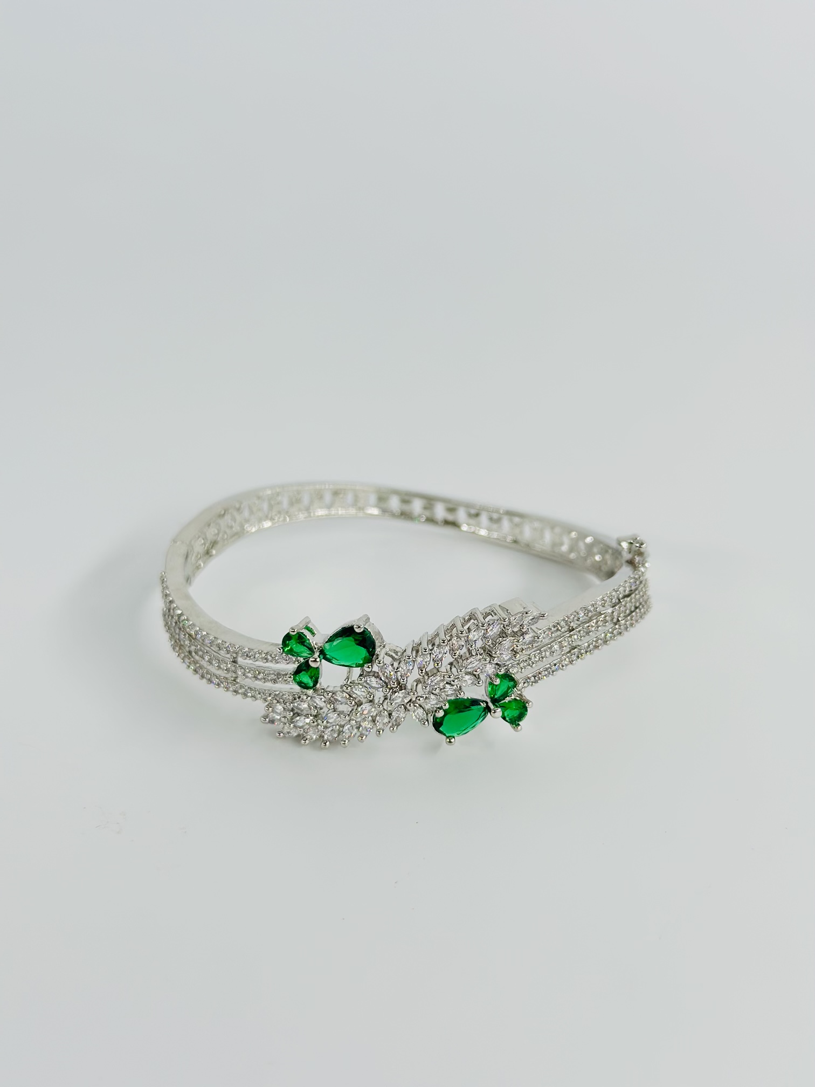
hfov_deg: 30.3
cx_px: 408
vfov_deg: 39.7
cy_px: 544
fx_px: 1507
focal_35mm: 48
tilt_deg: -28.2
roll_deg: -0.5
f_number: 1.78
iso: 80
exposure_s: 1/1613
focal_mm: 6.86
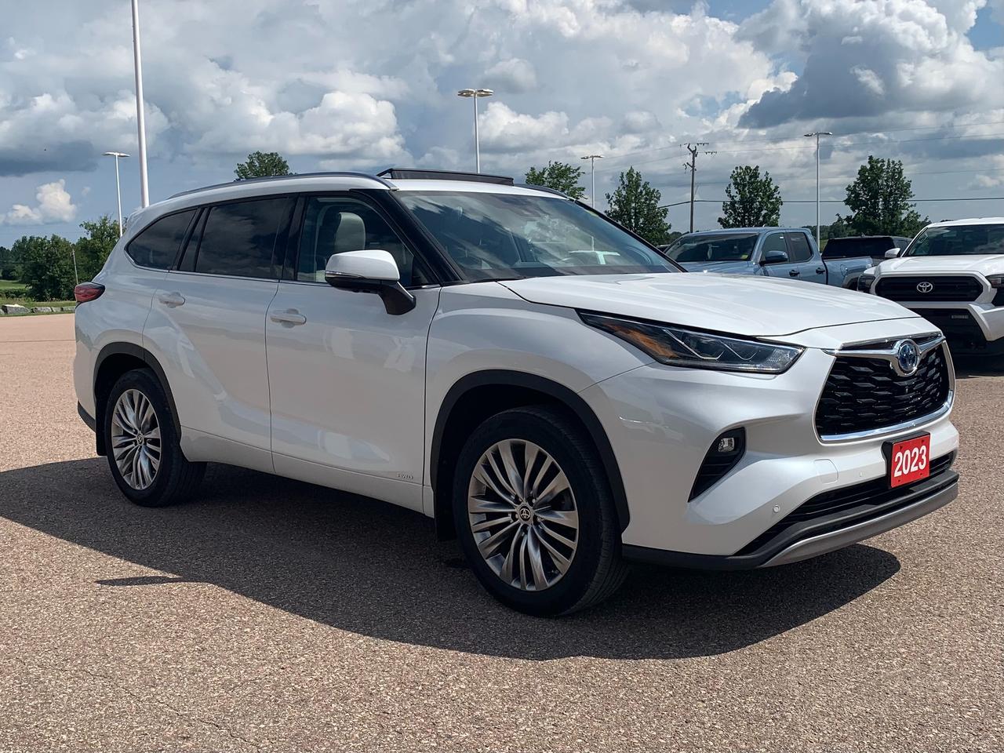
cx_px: 502
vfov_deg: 53.1
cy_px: 376
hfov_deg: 67.3
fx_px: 754
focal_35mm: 26
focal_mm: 4.25
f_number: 1.8
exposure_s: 1/4098
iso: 25
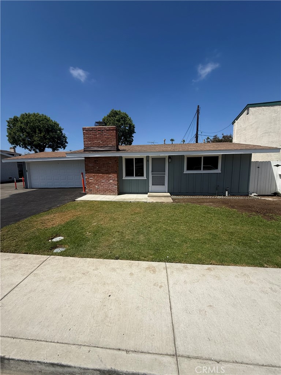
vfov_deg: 102.1
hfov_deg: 85.7
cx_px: 140
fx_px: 152
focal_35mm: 14
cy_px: 188
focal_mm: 2.22
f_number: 2.2
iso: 50
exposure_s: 1/3460
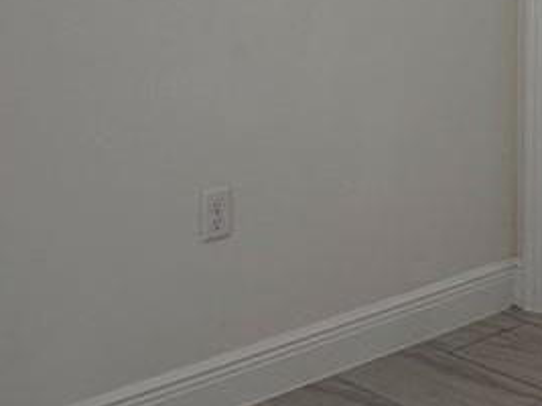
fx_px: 1315
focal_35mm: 84
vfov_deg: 16.5
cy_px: -144
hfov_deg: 22.0
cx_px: 599
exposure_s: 1/120
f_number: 2.2
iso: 64
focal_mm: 2.22
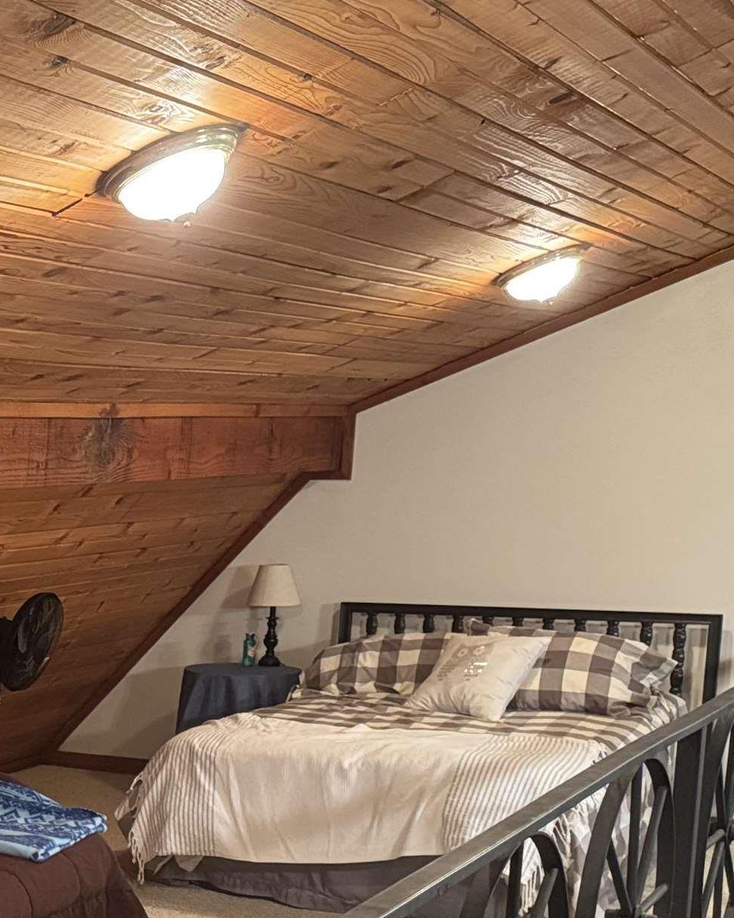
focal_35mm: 59
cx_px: -293
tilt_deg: -9.5
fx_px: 1602
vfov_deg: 31.1
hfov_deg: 22.3
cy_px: 749
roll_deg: +0.7
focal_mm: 6.76
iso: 800
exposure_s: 1/60
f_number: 1.78
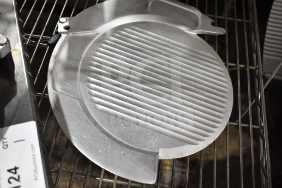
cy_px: 94
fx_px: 306
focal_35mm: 39
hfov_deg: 49.5
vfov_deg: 34.2
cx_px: 141
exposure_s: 1/40
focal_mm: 26
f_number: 4
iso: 720
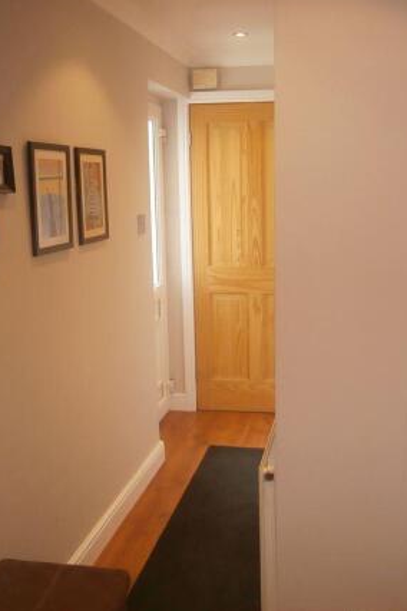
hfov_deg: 35.8
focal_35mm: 37
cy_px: 302
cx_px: 244
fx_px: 627
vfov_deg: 51.9
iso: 200
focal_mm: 4.7
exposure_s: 1/30
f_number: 2.8
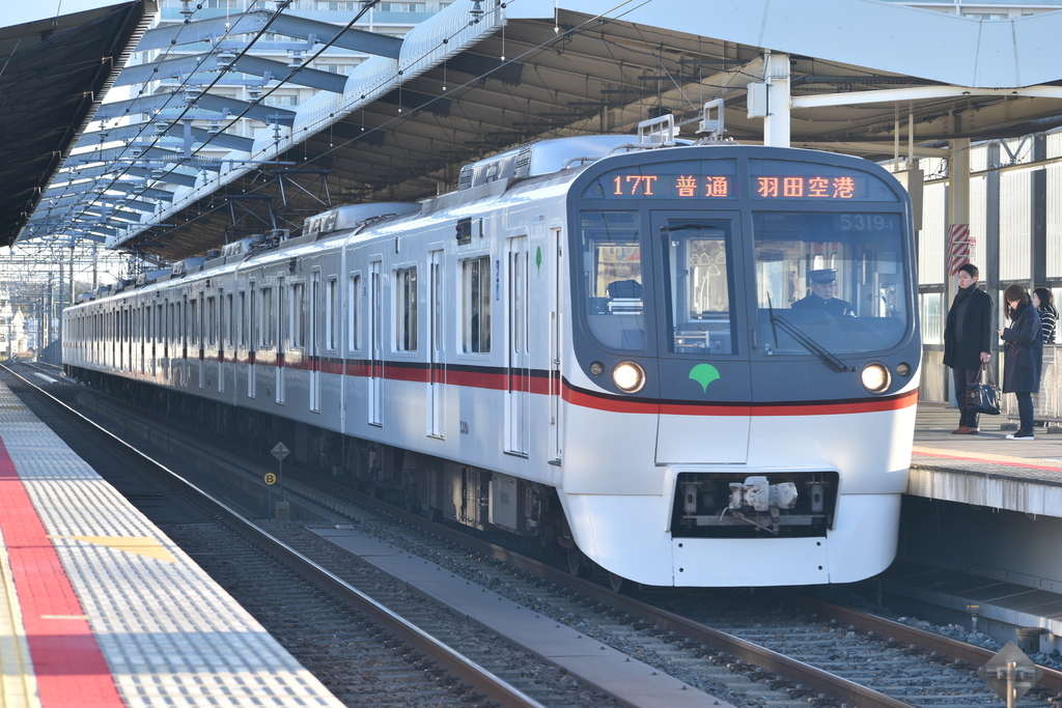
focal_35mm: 128
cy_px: 354
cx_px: 531
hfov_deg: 16.1
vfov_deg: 10.8
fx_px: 3762
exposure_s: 1/100
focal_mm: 85
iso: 200
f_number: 6.3
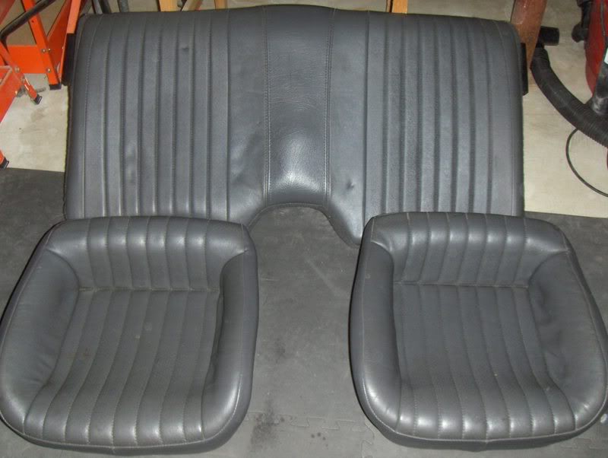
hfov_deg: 45.7
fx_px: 721
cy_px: 229
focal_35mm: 41
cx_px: 304
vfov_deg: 35.2
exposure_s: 1/60
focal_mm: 6.5
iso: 100
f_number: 3.5
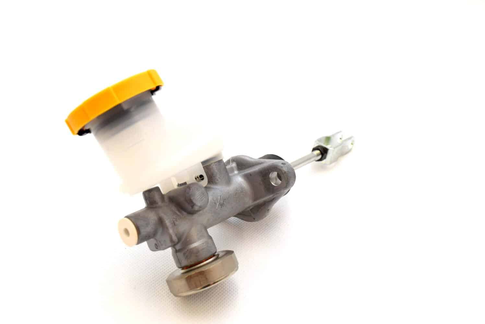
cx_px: 242
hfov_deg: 49.5
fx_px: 526
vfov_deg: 34.3
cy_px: 162
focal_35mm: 39
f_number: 7.1
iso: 400
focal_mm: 26
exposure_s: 1/200
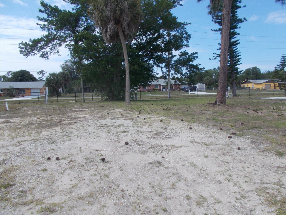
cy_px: 108
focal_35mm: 26
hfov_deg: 67.3
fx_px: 215
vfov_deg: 53.1
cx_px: 143
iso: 80
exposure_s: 1/125
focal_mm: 4.6
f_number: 8
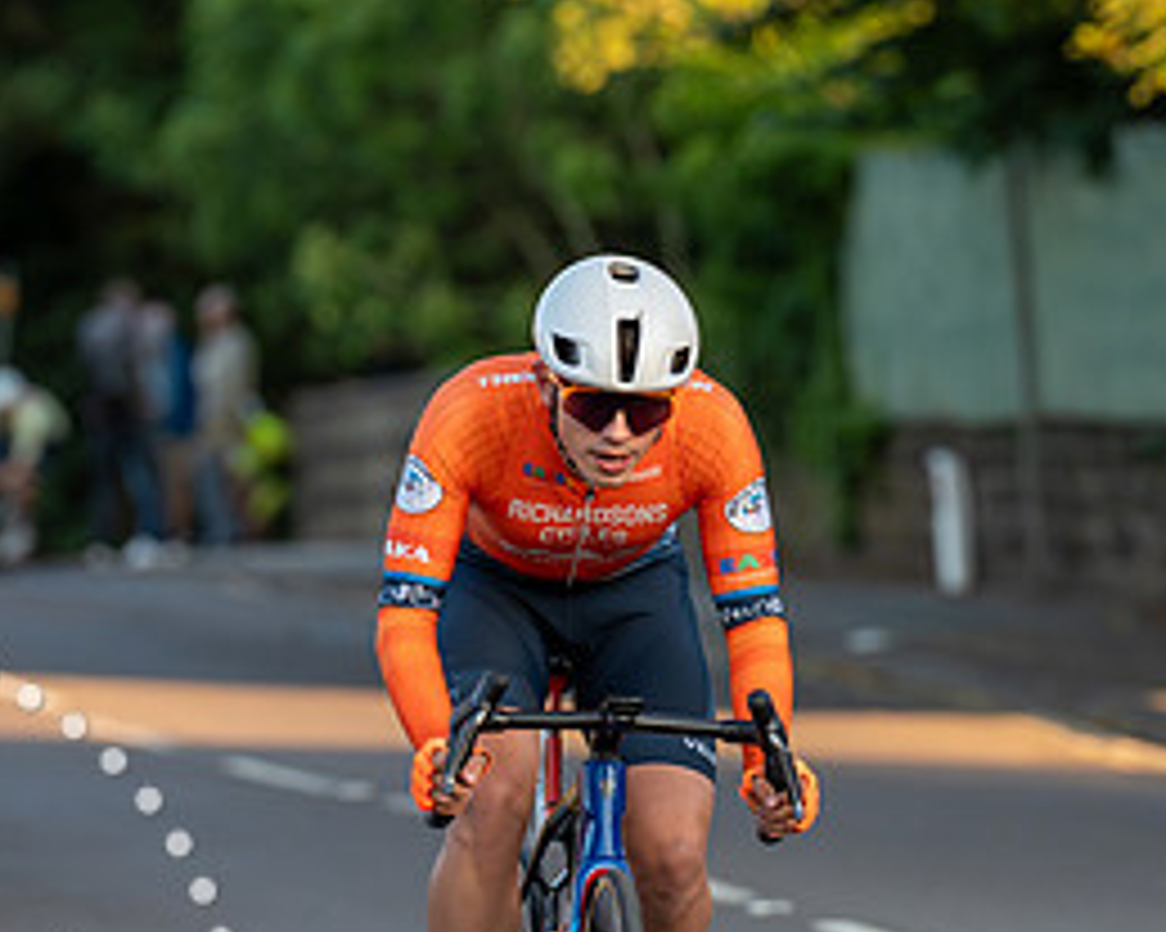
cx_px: 951
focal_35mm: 562
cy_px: 645
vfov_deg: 2.8
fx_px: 19387
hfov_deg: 3.4
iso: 1000
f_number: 4
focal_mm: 200
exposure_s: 1/800
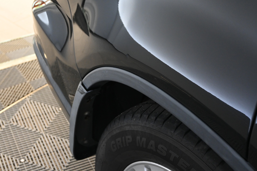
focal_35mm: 56
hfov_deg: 35.9
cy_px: 86
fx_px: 396
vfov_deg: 24.4
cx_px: 128
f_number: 5.3
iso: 2500
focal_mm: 37
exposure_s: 1/60
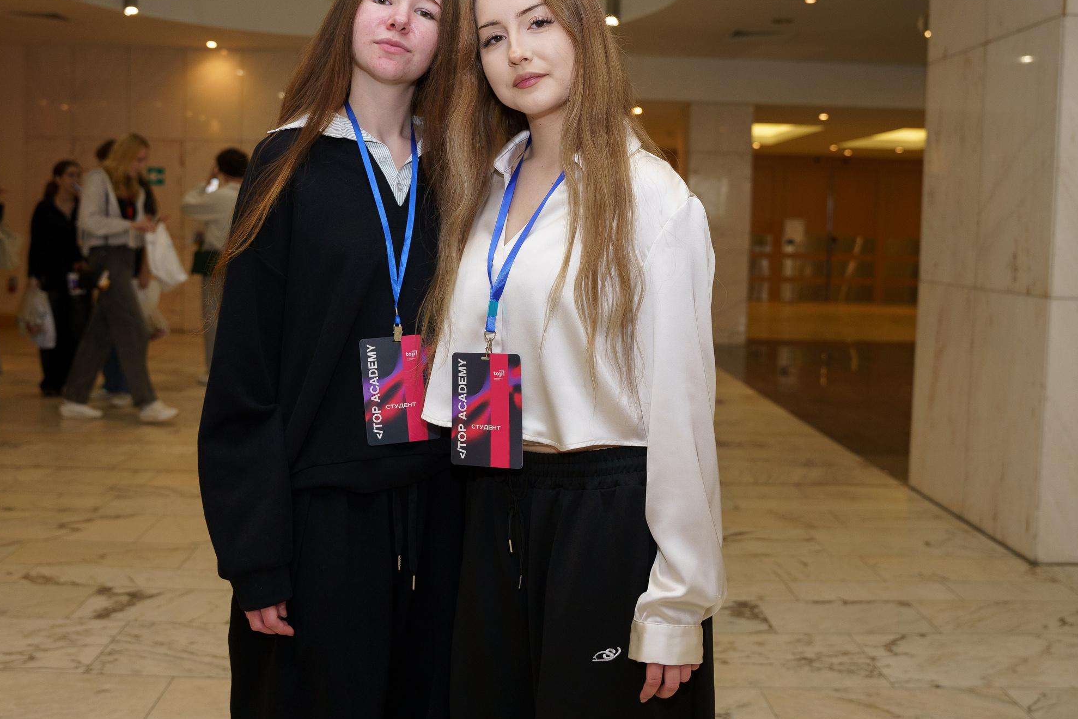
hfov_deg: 51.9
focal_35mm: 37
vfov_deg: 35.8
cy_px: 292
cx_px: 502
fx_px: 1108
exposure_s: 1/250
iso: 800
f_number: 3.2
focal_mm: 28.6
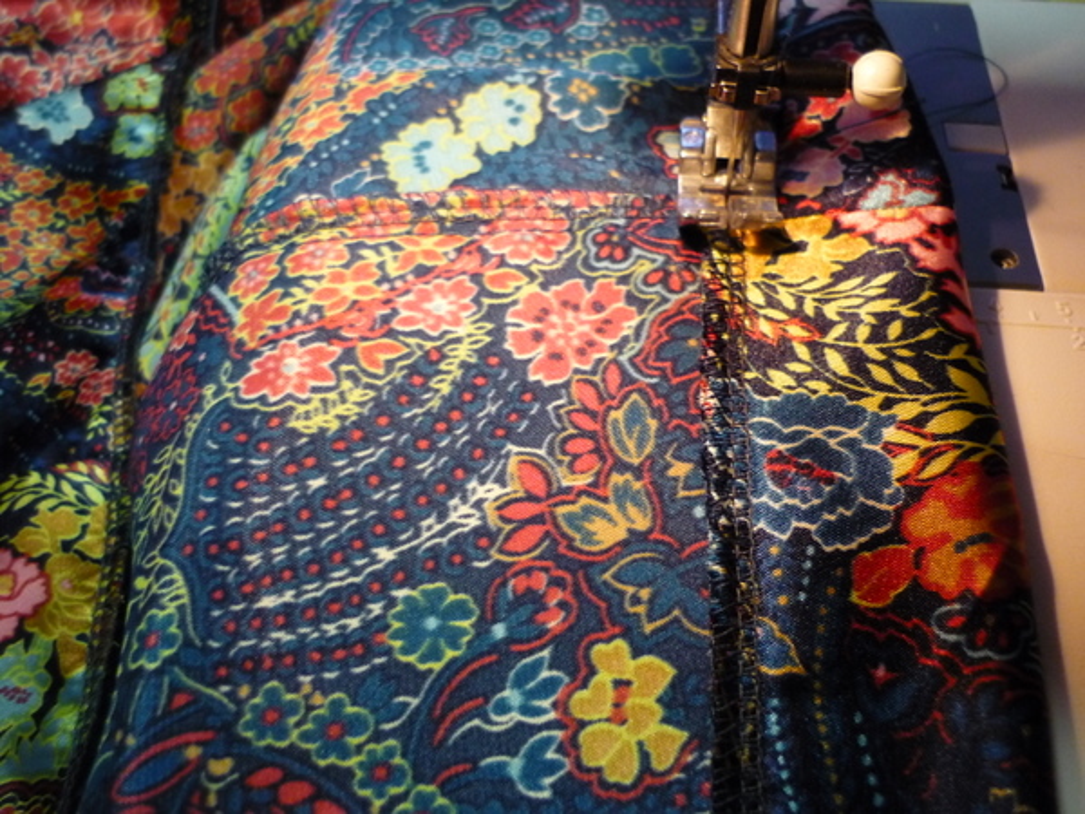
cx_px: 542
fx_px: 1034
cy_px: 407
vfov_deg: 42.9
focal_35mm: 33
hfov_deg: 55.4
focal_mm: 5.5
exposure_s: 1/30
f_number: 2.8
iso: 400
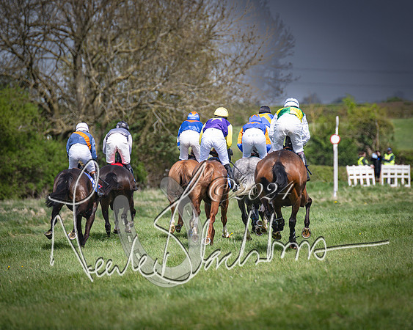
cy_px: 169
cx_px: 230
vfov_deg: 3.2
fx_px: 5987
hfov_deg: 4.0
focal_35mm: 490
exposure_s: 1/1600
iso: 200
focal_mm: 280
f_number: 4
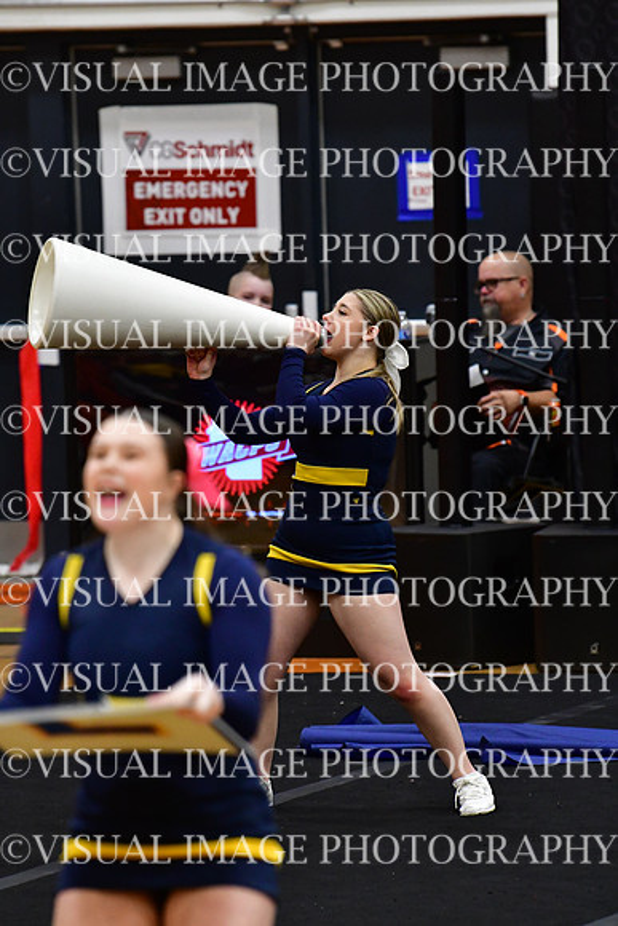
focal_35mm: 300
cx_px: 309
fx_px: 7720
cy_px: 463
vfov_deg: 6.9
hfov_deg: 4.6
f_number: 4
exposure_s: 1/500
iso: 4000
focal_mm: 200
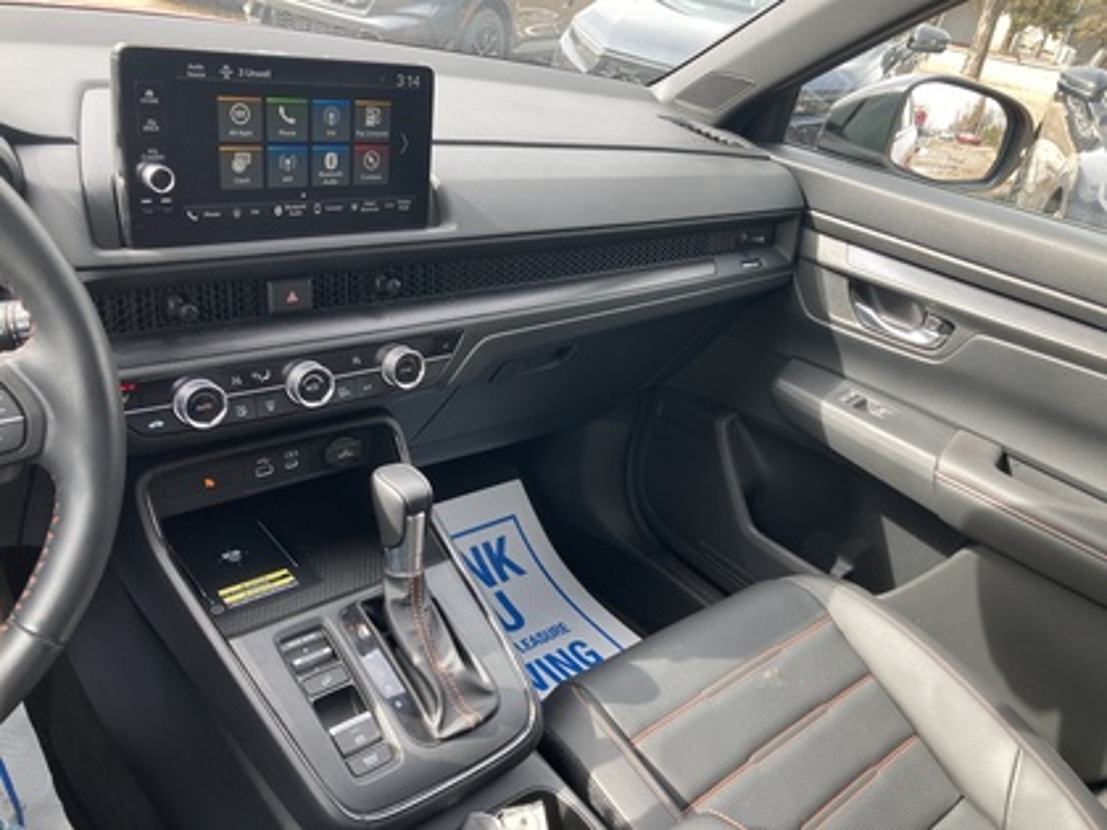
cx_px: 554
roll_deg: -13.1
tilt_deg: -27.5
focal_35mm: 28
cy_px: 415
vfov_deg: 49.7
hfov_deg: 63.4
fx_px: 895
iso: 32
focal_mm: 3.99
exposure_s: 1/121
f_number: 1.8
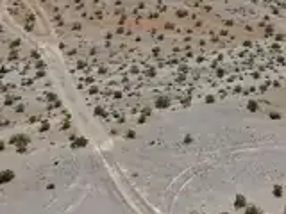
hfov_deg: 31.7
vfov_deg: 22.7
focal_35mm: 60
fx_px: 496
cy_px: -34
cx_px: 207
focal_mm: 4.39
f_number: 2.8
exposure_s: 1/2000
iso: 110
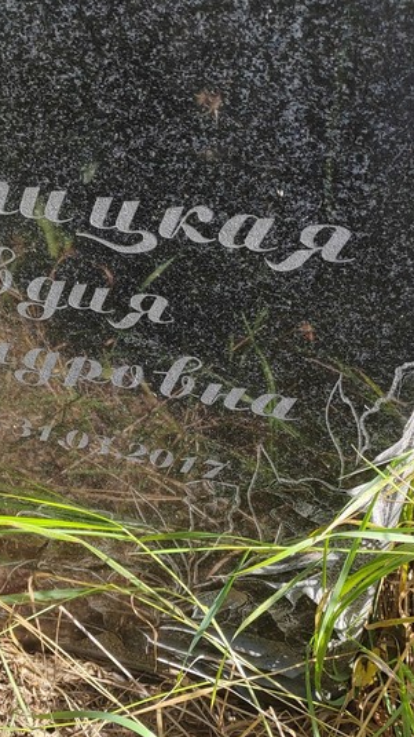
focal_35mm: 44
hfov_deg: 26.6
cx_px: 78
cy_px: 346
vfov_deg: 46.4
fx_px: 859
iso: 100
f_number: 1.9
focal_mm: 5.52
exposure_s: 1/660
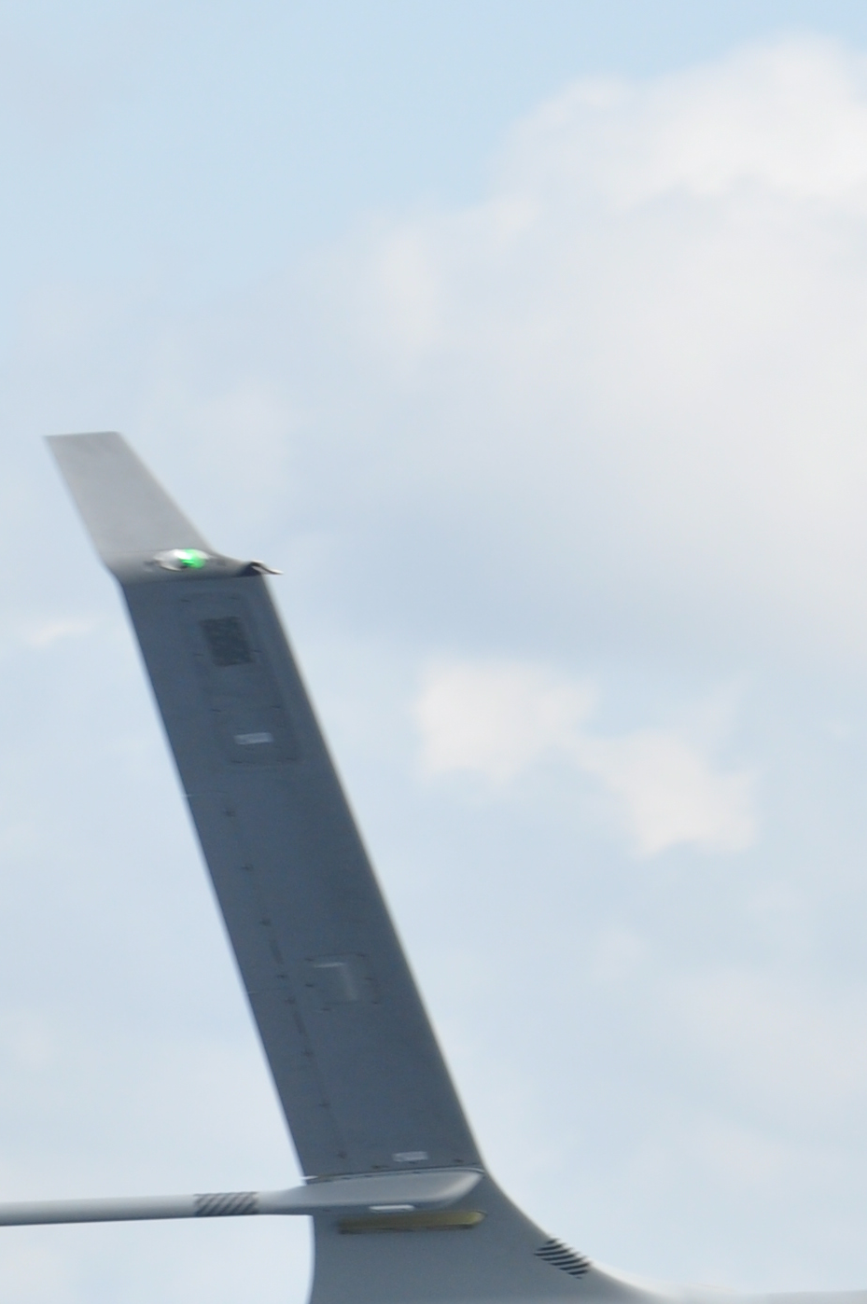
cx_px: 240
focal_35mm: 322
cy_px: 1233
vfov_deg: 6.4
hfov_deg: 4.3
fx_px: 11657
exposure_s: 1/640
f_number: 6.3
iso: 200
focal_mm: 70
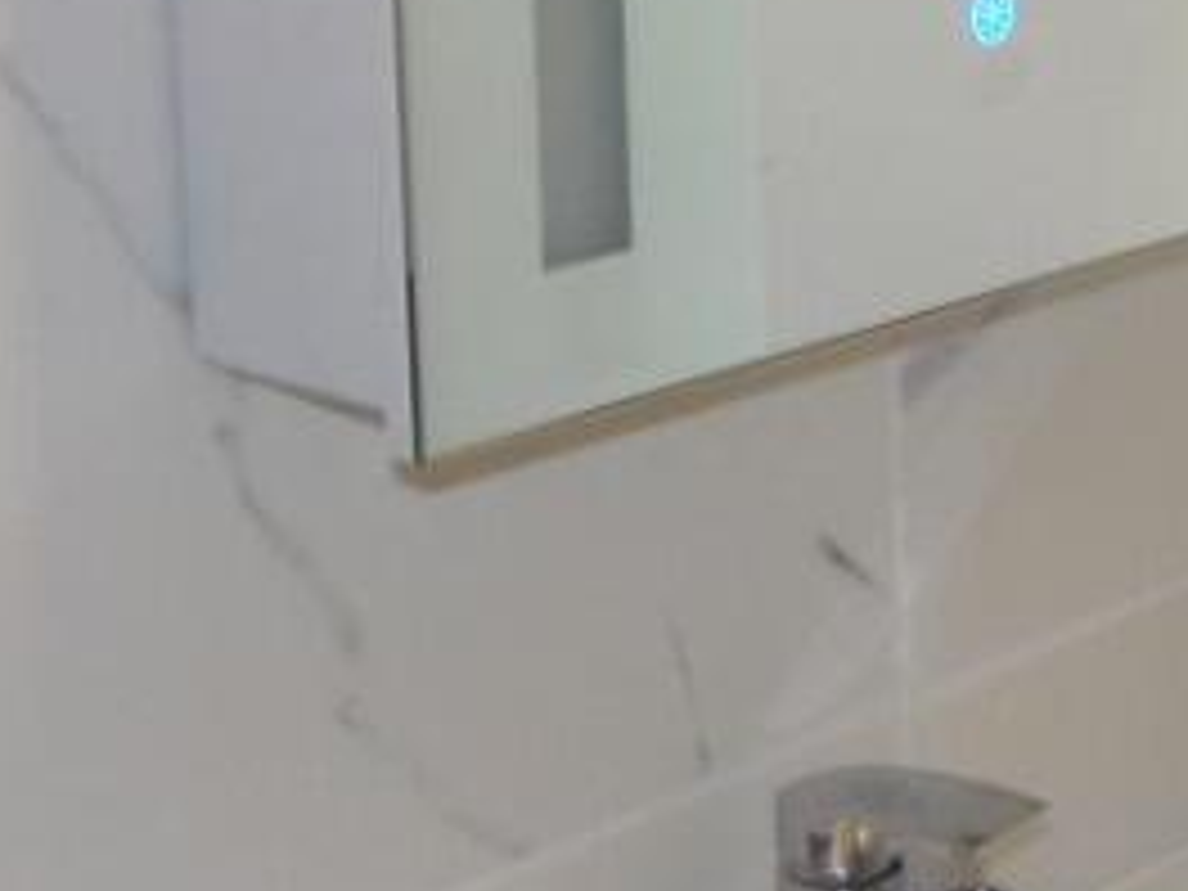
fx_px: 3192
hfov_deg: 19.4
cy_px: -68
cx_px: 1557
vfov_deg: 15.5
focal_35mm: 93
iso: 200
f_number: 2.9
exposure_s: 1/30
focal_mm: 4.3
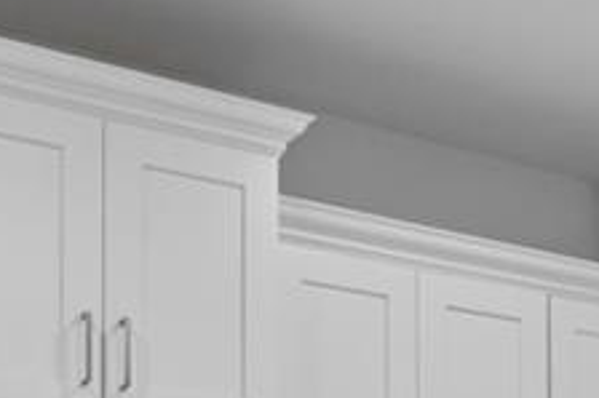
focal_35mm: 73
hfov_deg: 27.5
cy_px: 697
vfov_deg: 16.0
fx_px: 1214
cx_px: 414
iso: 400
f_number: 8
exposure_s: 1/25
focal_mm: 16
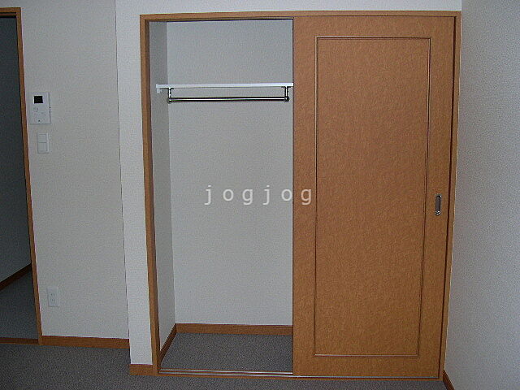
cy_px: 195
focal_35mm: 38
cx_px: 260
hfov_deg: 49.0
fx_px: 571
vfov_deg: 37.7
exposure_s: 1/60
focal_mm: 8
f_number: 2.8
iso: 100
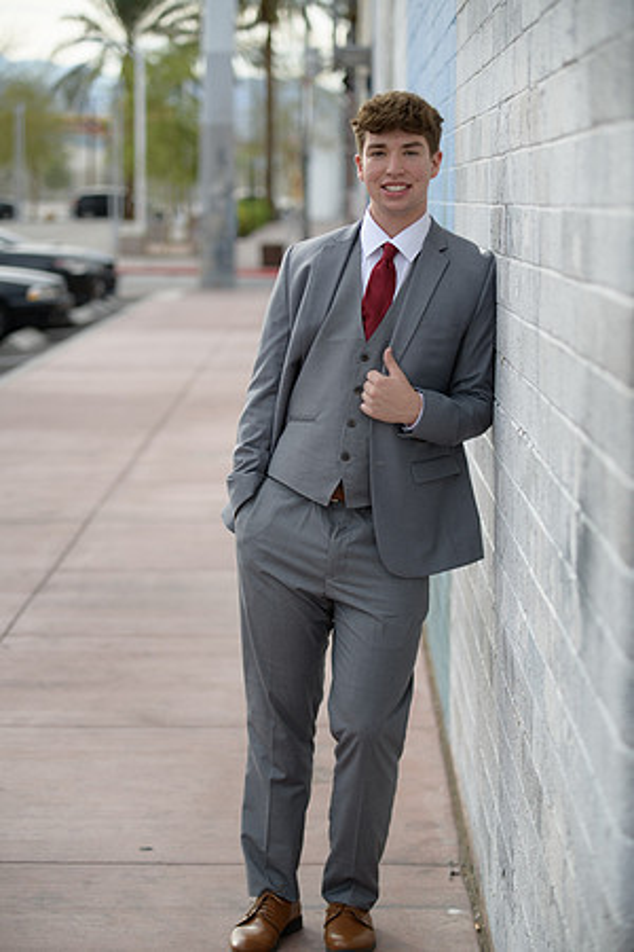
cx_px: 317
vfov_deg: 22.6
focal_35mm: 90
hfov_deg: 15.2
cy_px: 476
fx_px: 2377
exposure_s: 1/1250
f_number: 2.8
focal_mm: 90
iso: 250
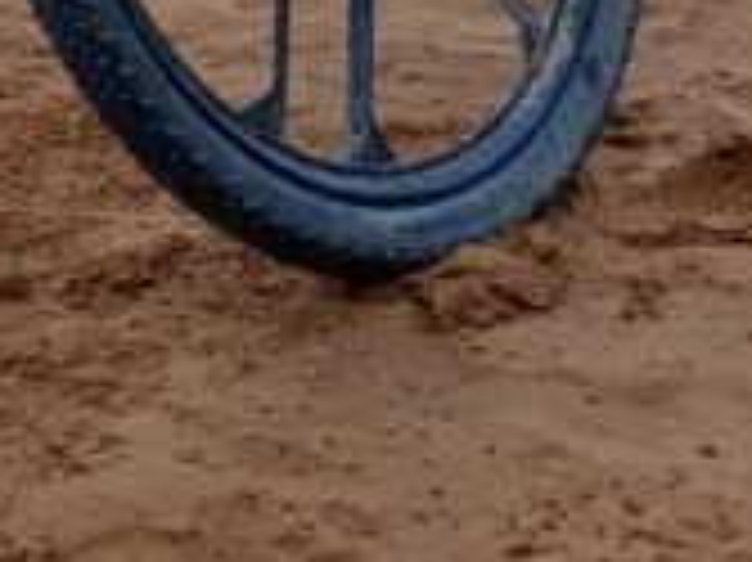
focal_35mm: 92
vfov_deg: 14.2
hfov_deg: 19.0
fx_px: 1997
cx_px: -333
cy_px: -441
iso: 202
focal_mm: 5.24
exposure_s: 1/50
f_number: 1.7
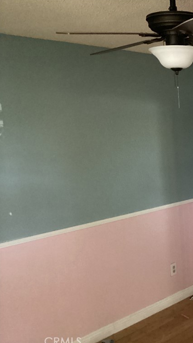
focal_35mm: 46
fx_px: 419
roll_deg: +2.4
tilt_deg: -6.4
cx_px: 233
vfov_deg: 44.6
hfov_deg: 23.7
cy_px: 173
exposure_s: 1/24
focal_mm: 3.3
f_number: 2.4
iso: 800
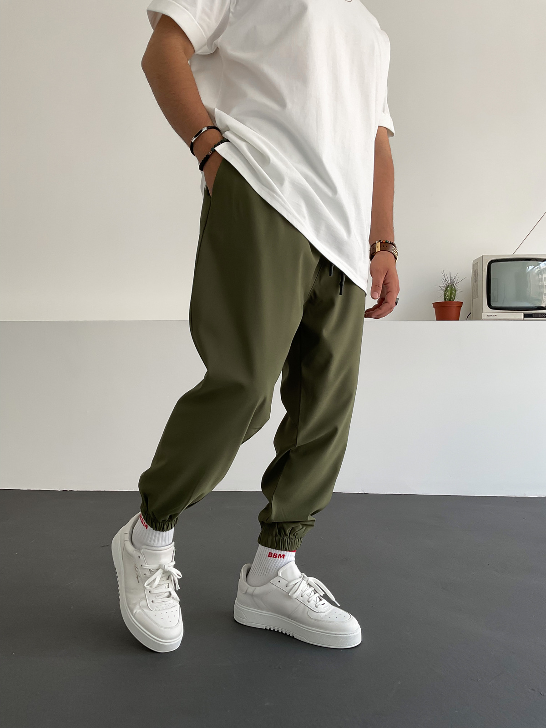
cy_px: 364
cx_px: 273
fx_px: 610
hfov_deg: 48.2
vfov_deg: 61.7
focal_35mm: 29
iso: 32
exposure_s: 1/120
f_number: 1.8
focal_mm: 3
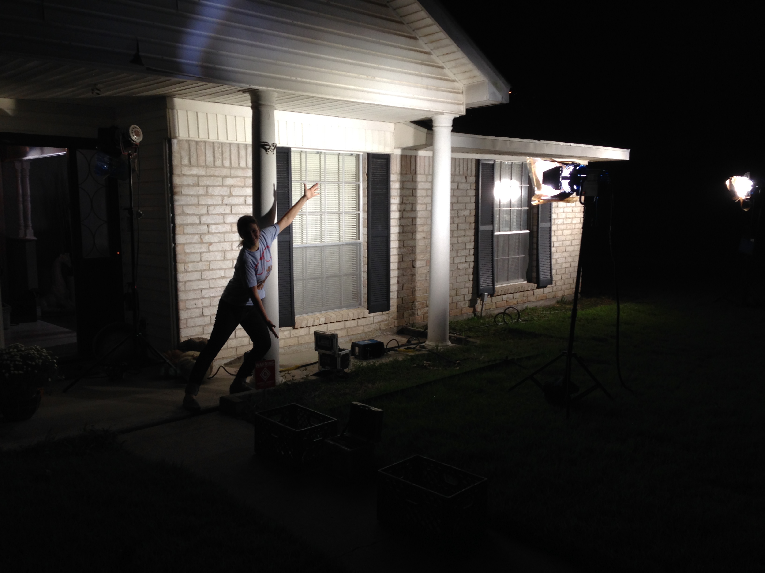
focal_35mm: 33
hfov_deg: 55.4
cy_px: 286
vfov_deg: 42.9
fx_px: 729
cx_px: 382
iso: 64
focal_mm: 4.12
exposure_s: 1/60
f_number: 2.4
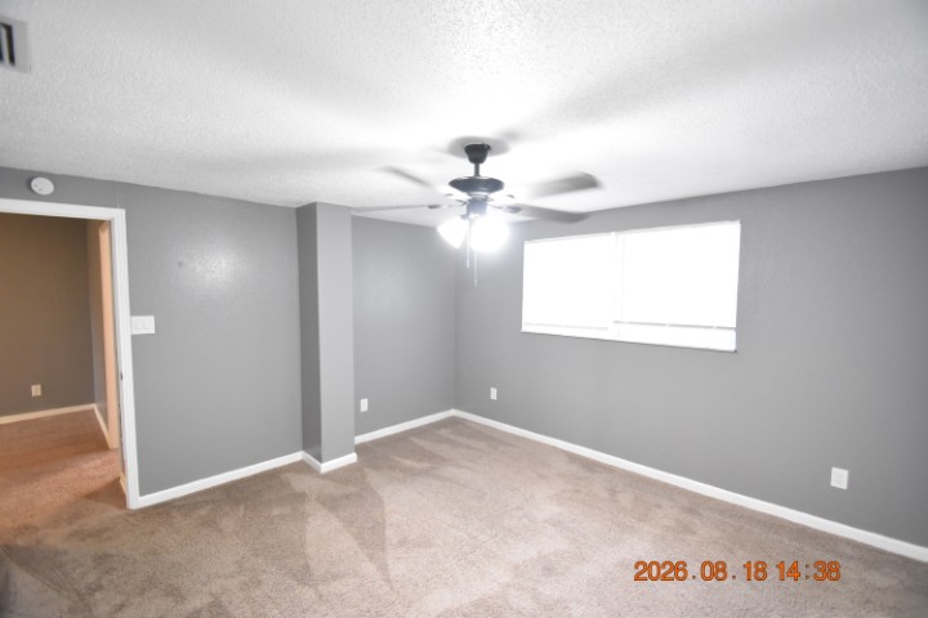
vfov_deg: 77.3
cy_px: 309
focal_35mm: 15
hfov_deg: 100.4
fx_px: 387
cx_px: 464
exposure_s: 1/60
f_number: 3.5
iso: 2500
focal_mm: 10
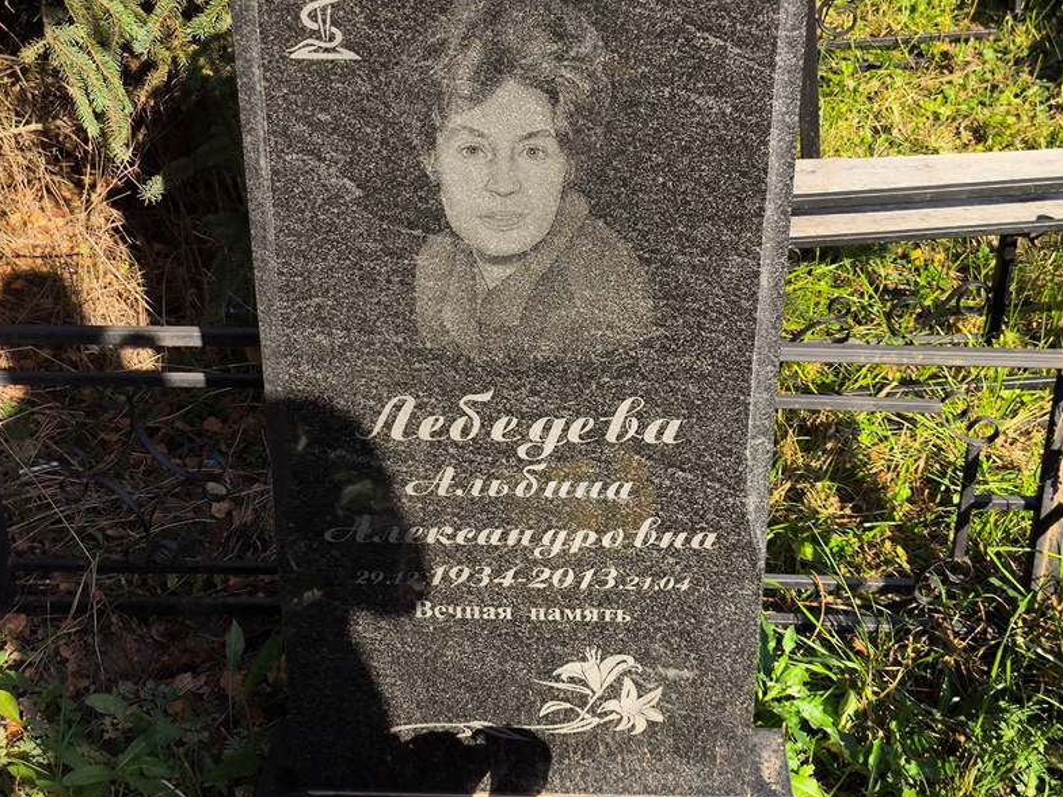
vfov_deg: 28.6
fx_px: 1566
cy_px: 396
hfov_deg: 37.5
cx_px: 527
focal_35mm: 51
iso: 50
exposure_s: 1/754
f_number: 1.7
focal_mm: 4.71
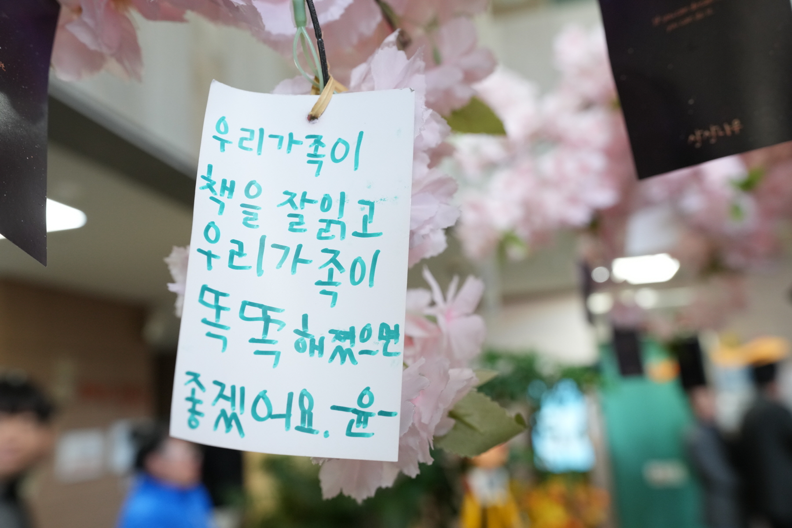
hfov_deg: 54.4
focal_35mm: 35
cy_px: 264
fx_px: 770
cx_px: 396
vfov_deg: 37.9
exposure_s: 1/125
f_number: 5
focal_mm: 35
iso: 2000
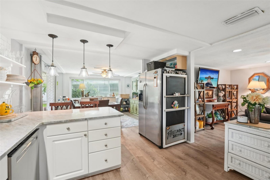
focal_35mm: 14
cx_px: 135
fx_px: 105
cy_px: 90
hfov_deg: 104.3
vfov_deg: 81.2
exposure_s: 1/8
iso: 400
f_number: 8
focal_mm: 14
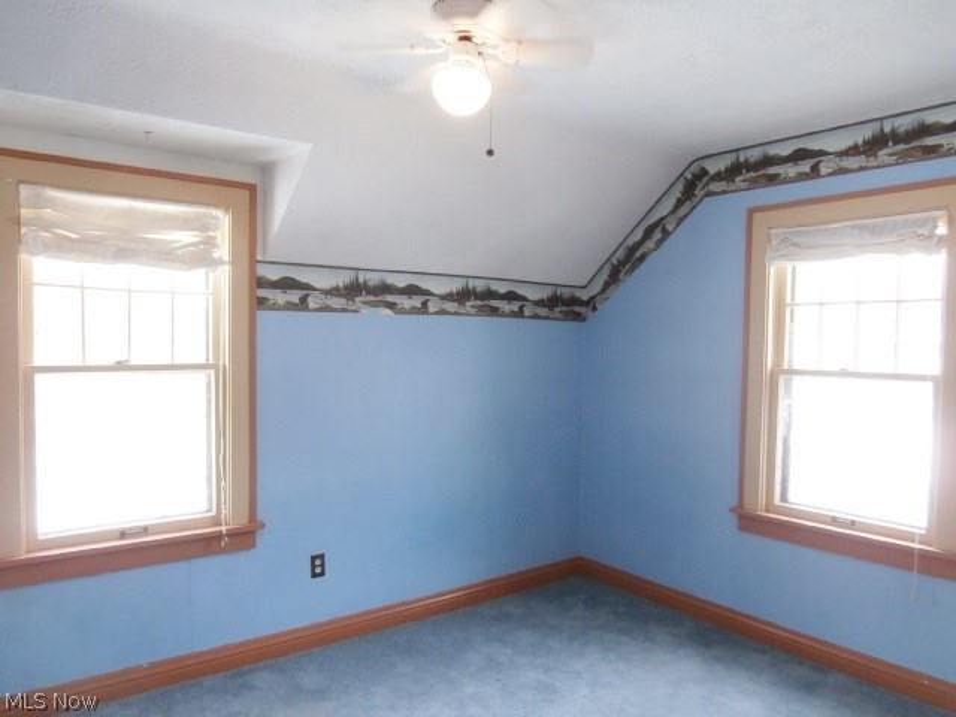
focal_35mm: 24
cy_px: 358
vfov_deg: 56.8
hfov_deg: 71.6
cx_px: 478
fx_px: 663
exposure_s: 1/30
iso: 125
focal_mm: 4.2
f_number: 3
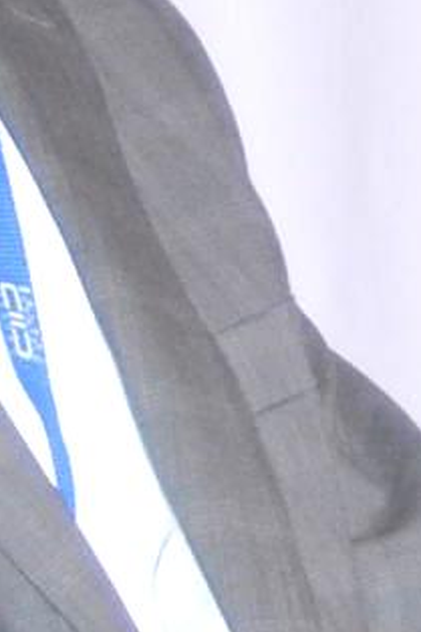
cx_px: 2657
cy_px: -314
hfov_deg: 2.6
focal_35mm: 494
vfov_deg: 4.2
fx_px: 8674
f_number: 4
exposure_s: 1/60
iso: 400
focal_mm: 28
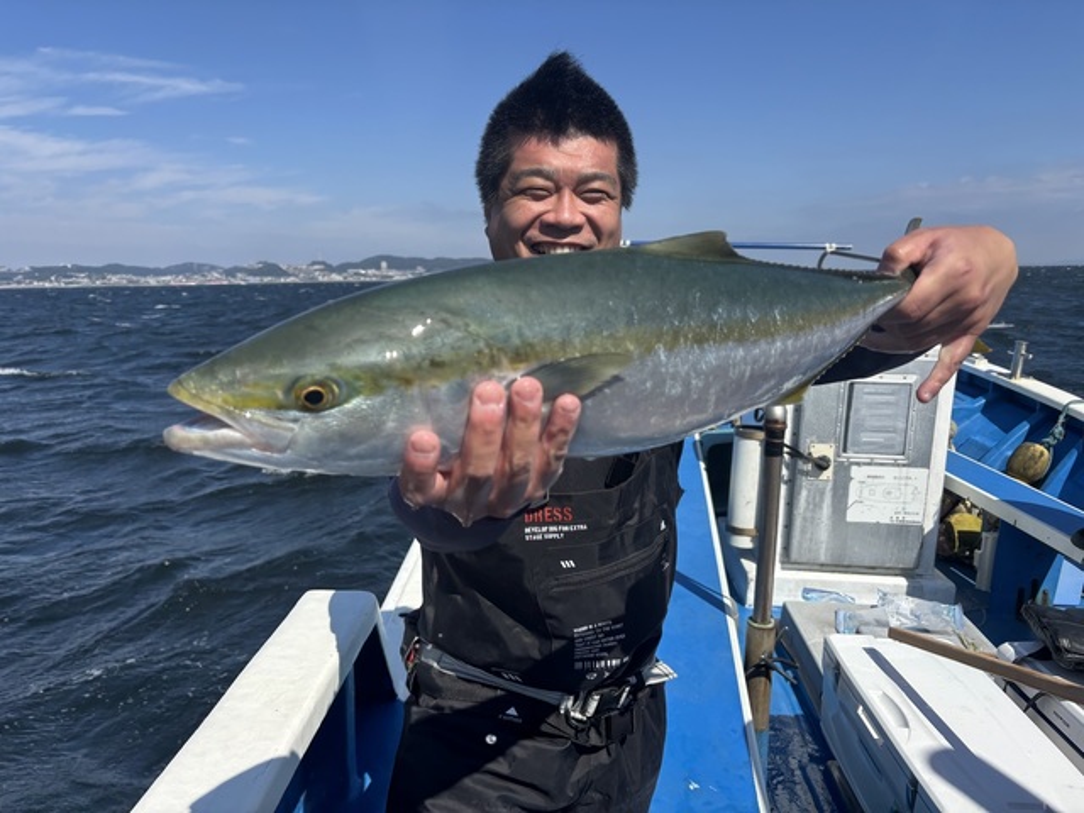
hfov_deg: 67.3
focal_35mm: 26
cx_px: 542
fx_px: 814
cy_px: 406
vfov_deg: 53.1
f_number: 1.6
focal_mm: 5.96
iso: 50
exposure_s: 1/3021
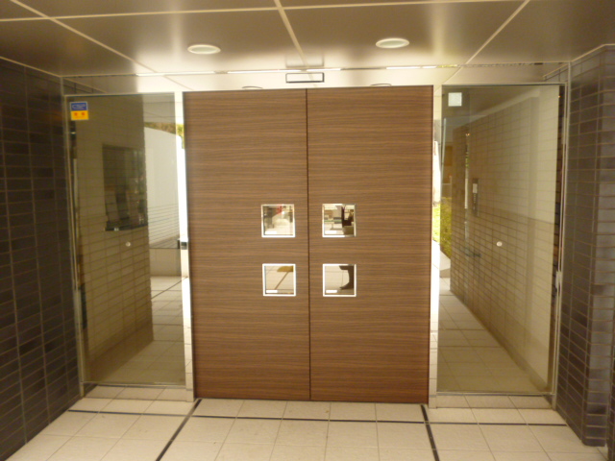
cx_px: 308
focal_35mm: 28
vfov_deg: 49.7
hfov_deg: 63.4
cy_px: 230
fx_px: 497
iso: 320
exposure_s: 1/60
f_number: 3.1
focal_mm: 5
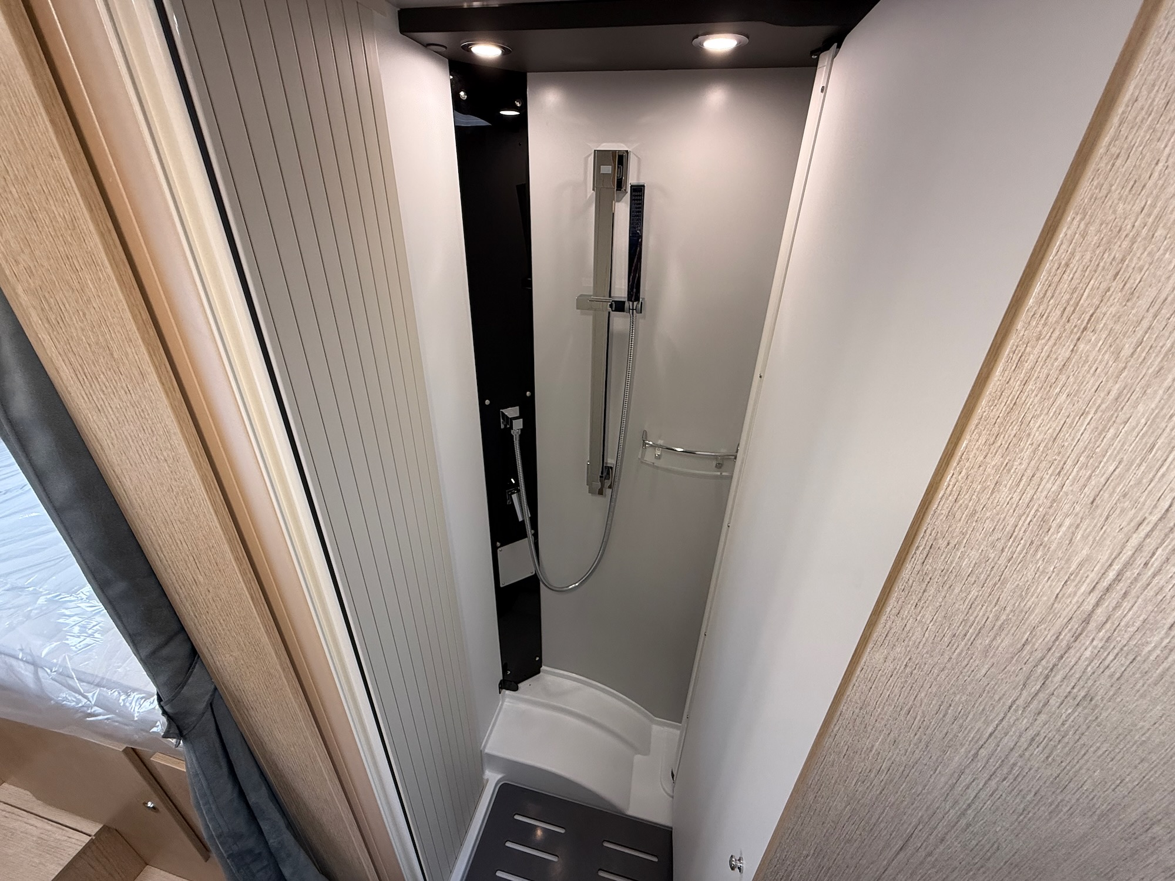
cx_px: 588
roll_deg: +0.1
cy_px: 440
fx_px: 475
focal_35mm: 14
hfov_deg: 102.1
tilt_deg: -25.7
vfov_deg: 85.7
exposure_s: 1/99
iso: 160
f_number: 2.2
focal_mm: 2.22
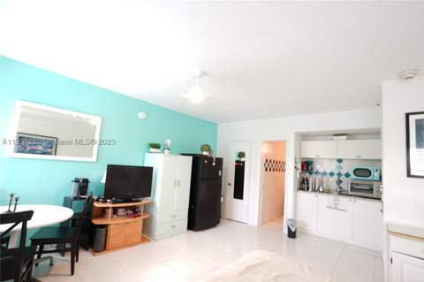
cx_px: 212
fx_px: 188
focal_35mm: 16
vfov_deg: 73.6
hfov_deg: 96.8
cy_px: 141
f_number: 6.3
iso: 80
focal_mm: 11
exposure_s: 1/1.25
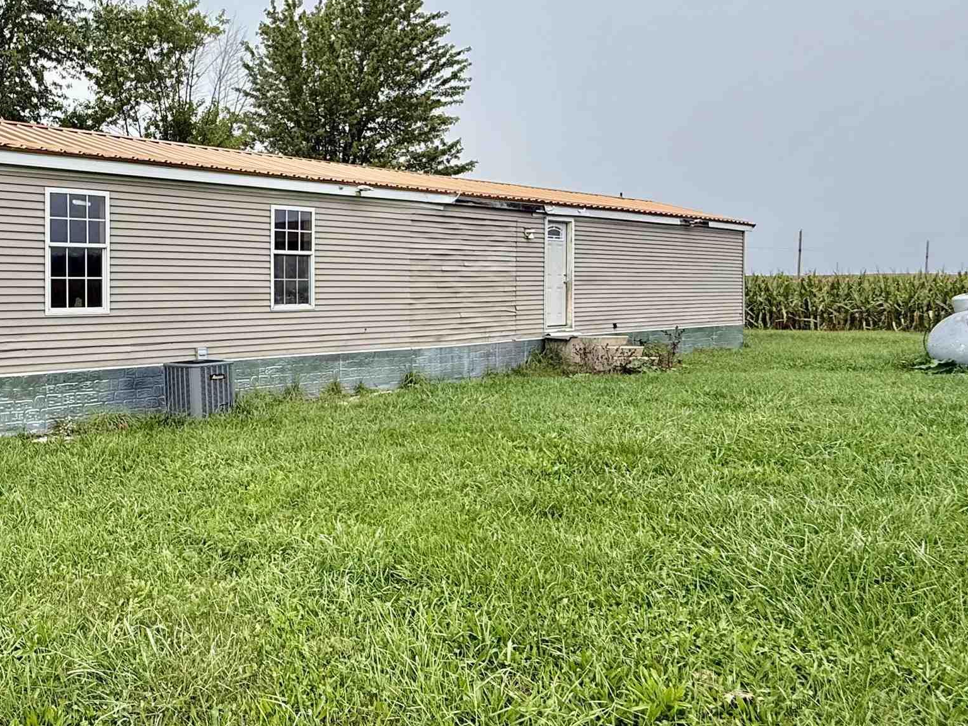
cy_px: 313
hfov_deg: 58.1
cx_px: 178
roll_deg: +0.2
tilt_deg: -1.6
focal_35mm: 28
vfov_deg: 49.6
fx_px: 783
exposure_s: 1/701
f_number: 2.2
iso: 50
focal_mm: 2.22
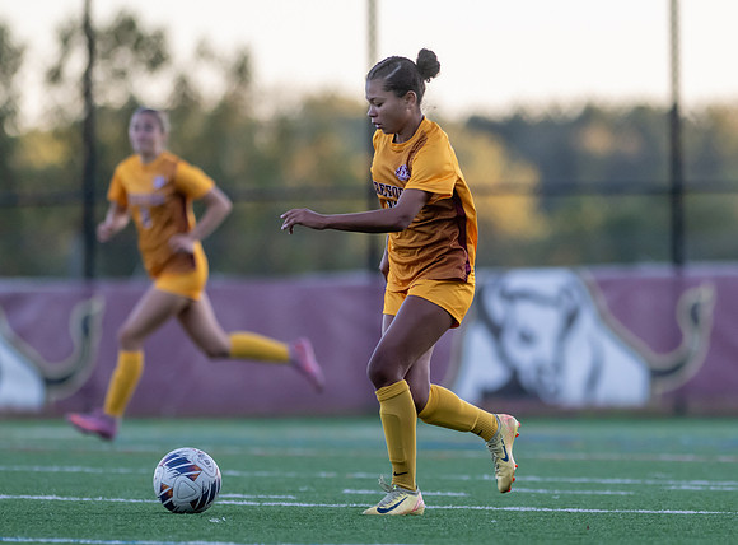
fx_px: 10374
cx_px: 520
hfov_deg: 4.1
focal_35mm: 489
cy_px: 352
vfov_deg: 3.0
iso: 1400
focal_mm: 300
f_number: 2.8
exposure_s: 1/1600
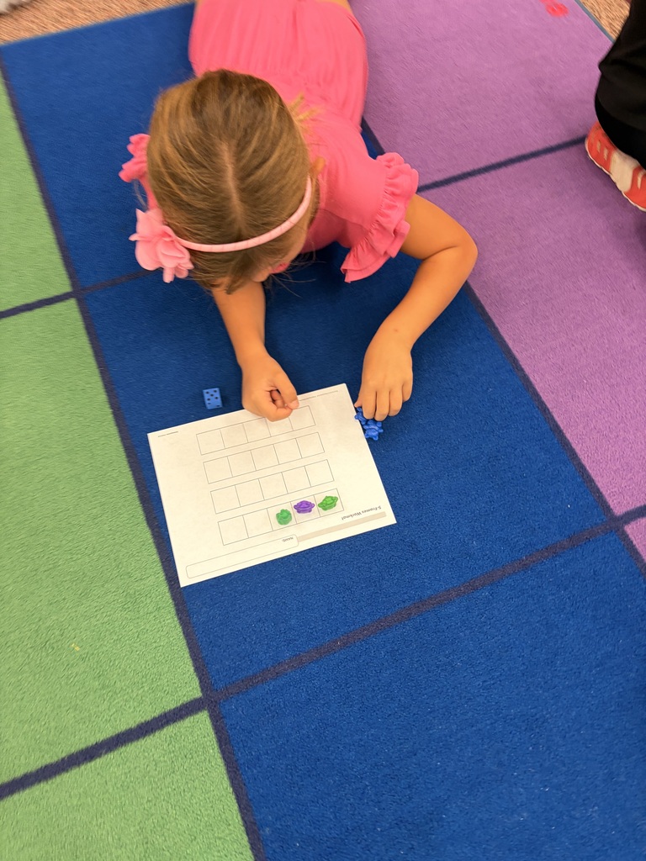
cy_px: 430
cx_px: 323
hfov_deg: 53.1
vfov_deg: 67.3
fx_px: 647
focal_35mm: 26
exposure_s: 1/60
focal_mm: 5.96
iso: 125
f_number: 1.6
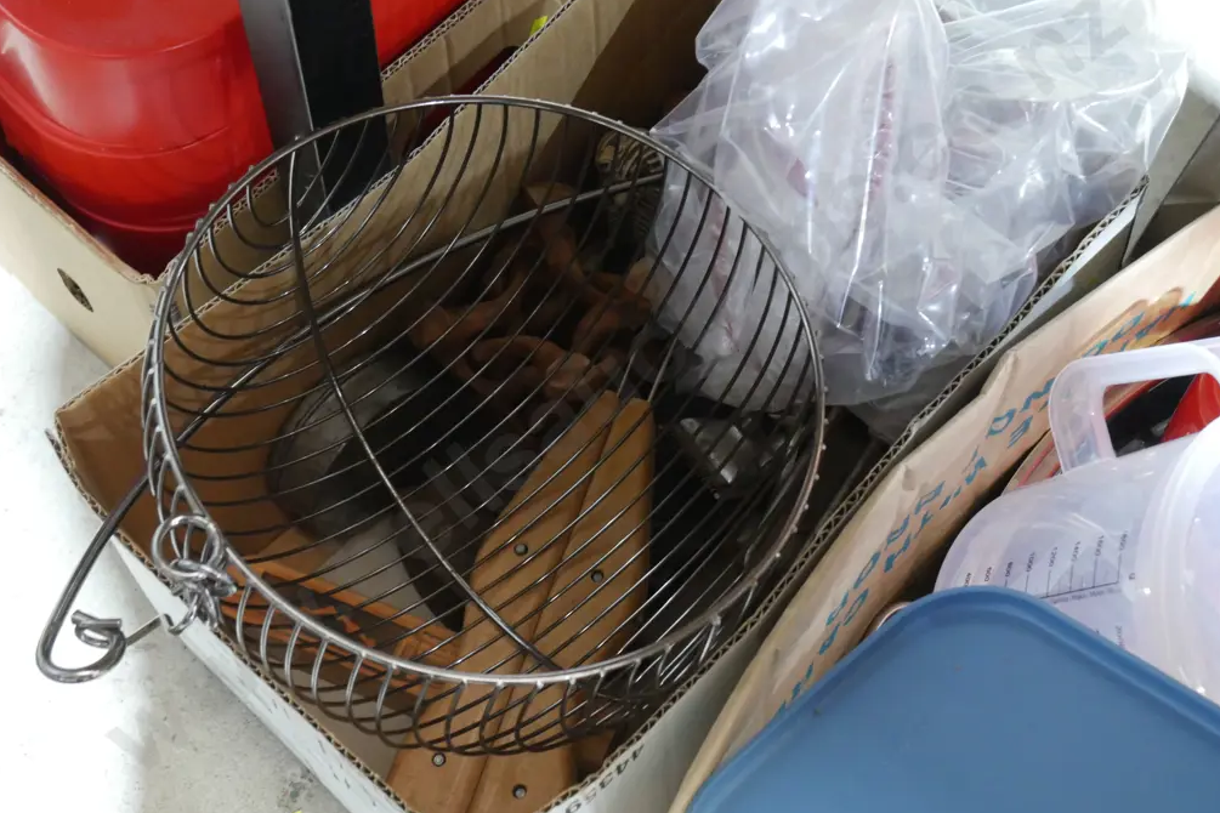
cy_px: 384
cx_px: 615
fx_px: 1796
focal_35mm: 53
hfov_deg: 37.5
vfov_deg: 25.5
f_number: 5.3
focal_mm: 25
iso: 3200
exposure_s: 1/15
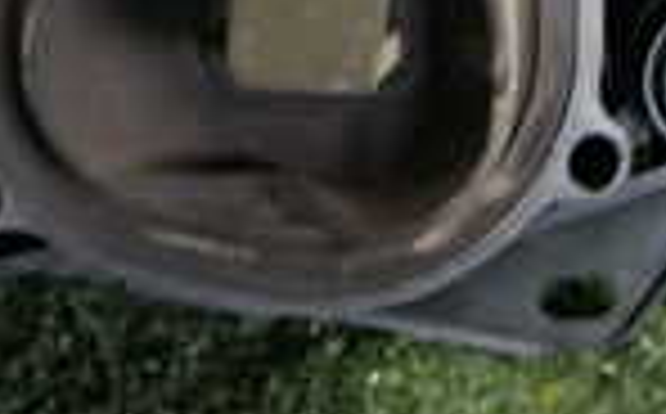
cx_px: 396
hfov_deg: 16.2
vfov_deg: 9.9
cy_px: -158
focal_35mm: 129
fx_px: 2338
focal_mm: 5.4
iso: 320
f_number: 2.3
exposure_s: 1/30
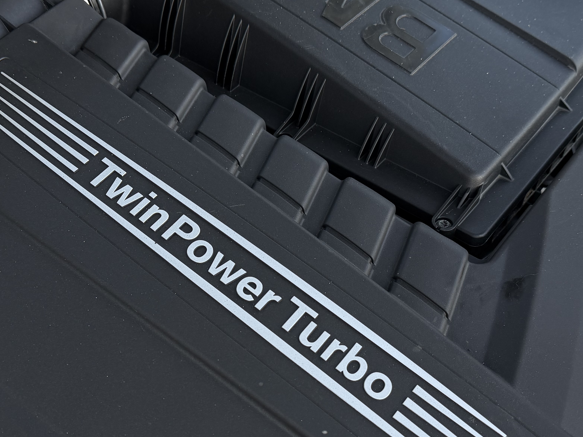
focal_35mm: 44
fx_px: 741
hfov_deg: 42.9
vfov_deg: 32.7
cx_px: 270
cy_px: 281
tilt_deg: -56.1
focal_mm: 6.76
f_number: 1.78
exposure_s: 1/203
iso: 125
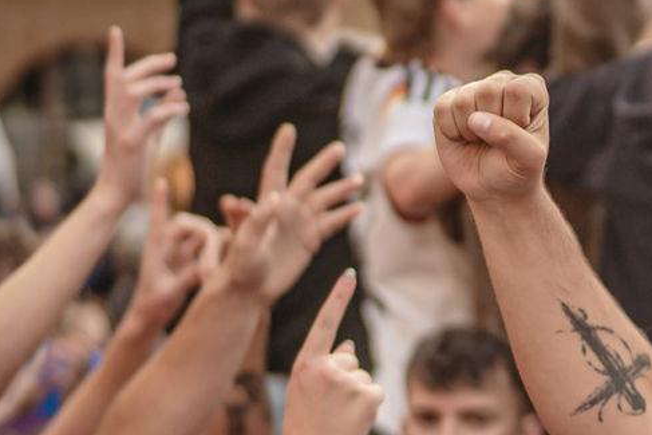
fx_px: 2500
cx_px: 936
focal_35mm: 138
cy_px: 222
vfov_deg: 9.9
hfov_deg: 14.0
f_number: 1.2
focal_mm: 35
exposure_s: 1/1600
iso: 125
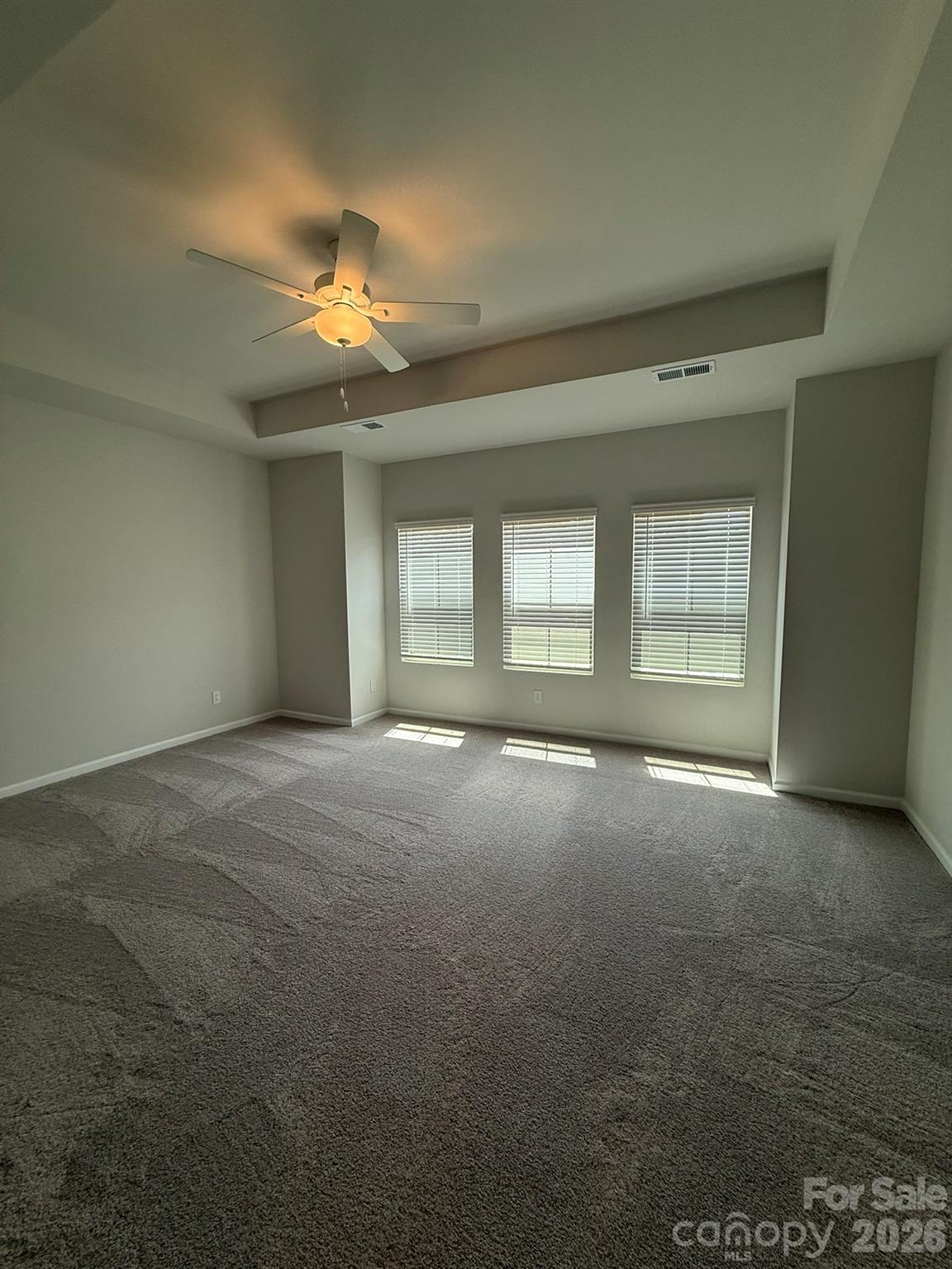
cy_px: 634
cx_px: 476
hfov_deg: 85.7
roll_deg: +0.0
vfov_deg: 102.1
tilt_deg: -4.9
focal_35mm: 14
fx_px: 513
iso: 64
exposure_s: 1/179
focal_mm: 2.22
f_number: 2.2
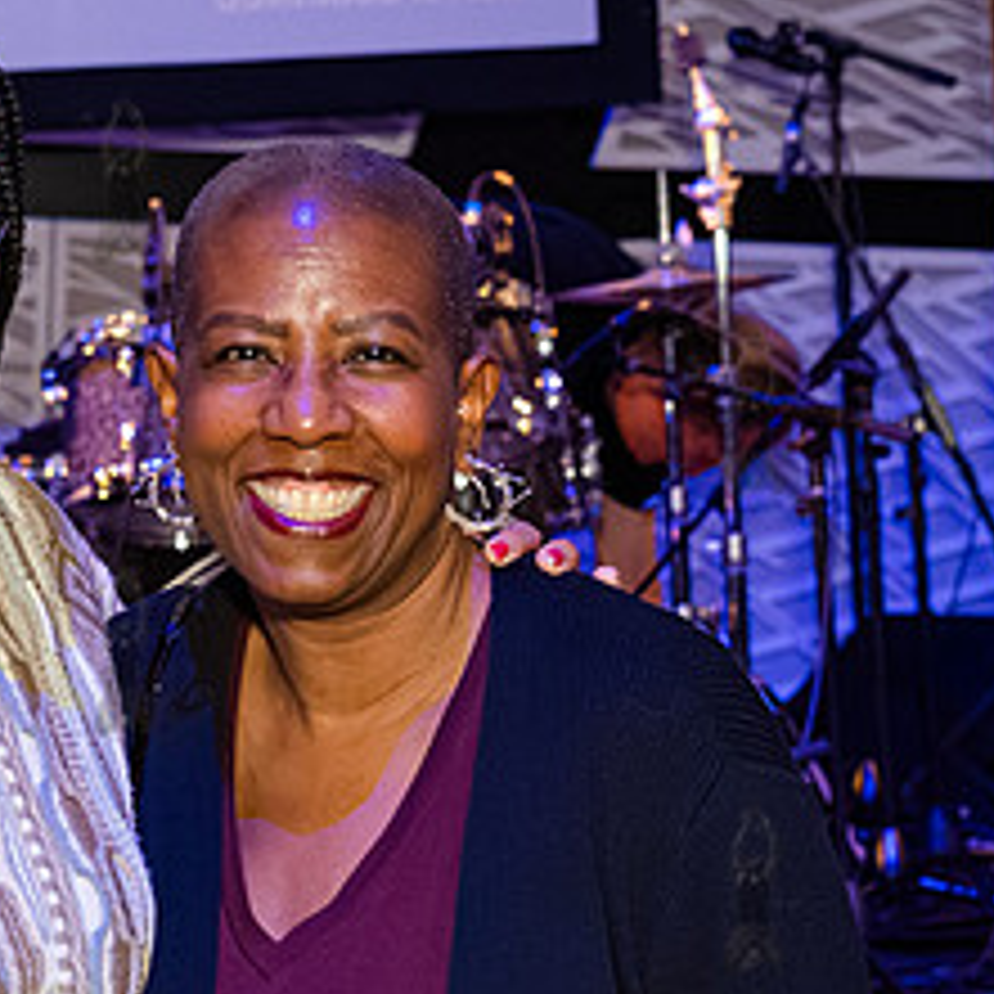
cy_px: 457
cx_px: 4
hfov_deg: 16.7
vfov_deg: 17.1
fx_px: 3314
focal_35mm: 102
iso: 10000
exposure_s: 1/400
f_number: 3.5
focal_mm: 35
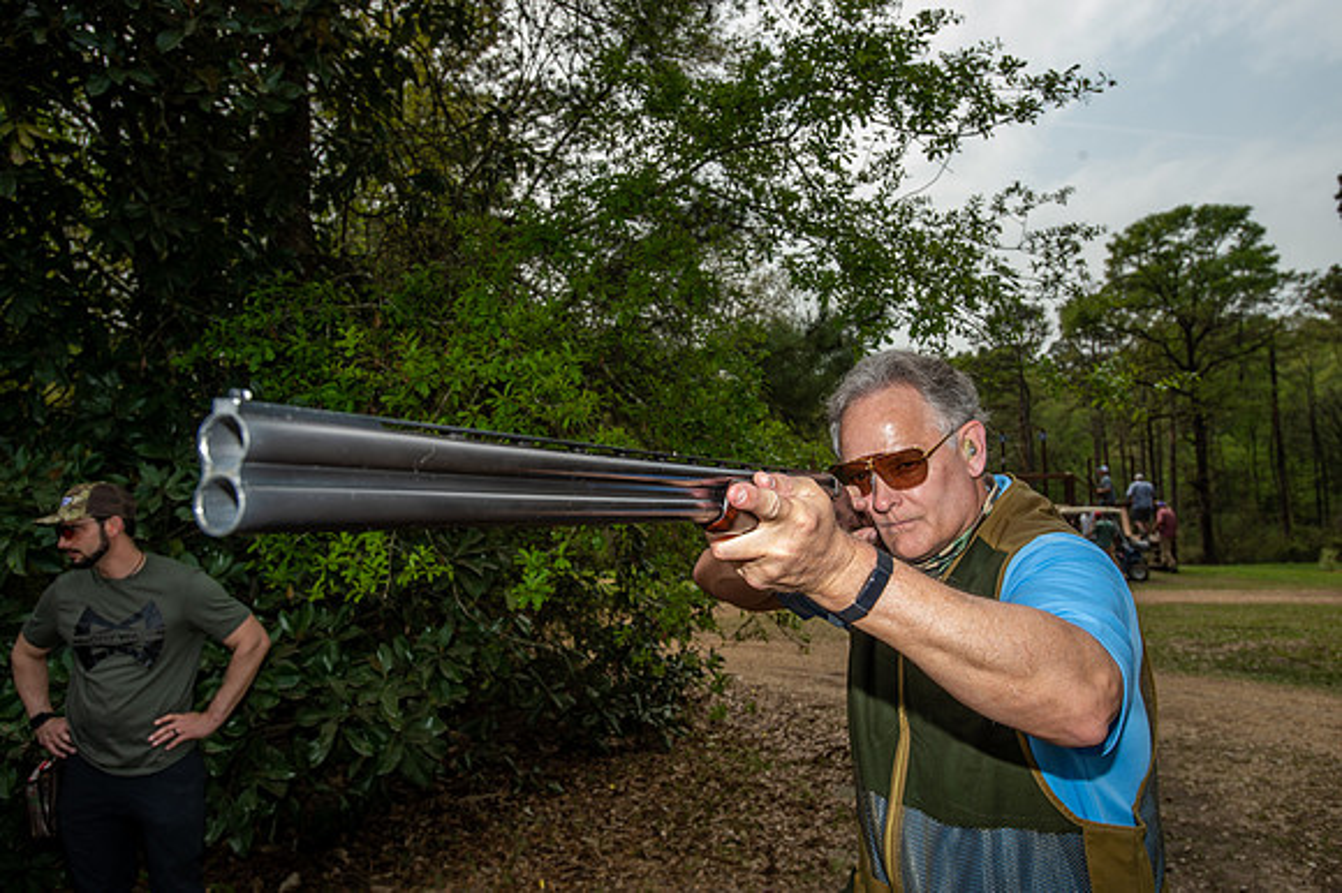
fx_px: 969
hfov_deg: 69.4
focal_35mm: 26
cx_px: 671
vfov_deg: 49.5
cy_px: 446
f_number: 8
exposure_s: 1/250
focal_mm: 26
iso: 125
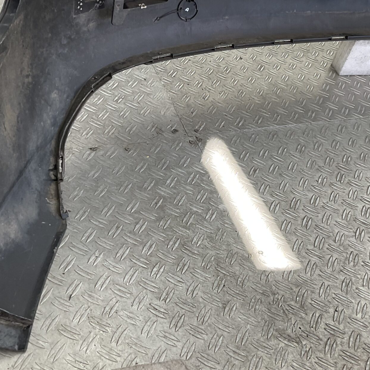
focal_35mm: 53
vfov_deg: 31.7
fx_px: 641
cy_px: 95
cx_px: 205
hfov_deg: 32.2
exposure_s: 1/120
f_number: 1.8
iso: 25
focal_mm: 3
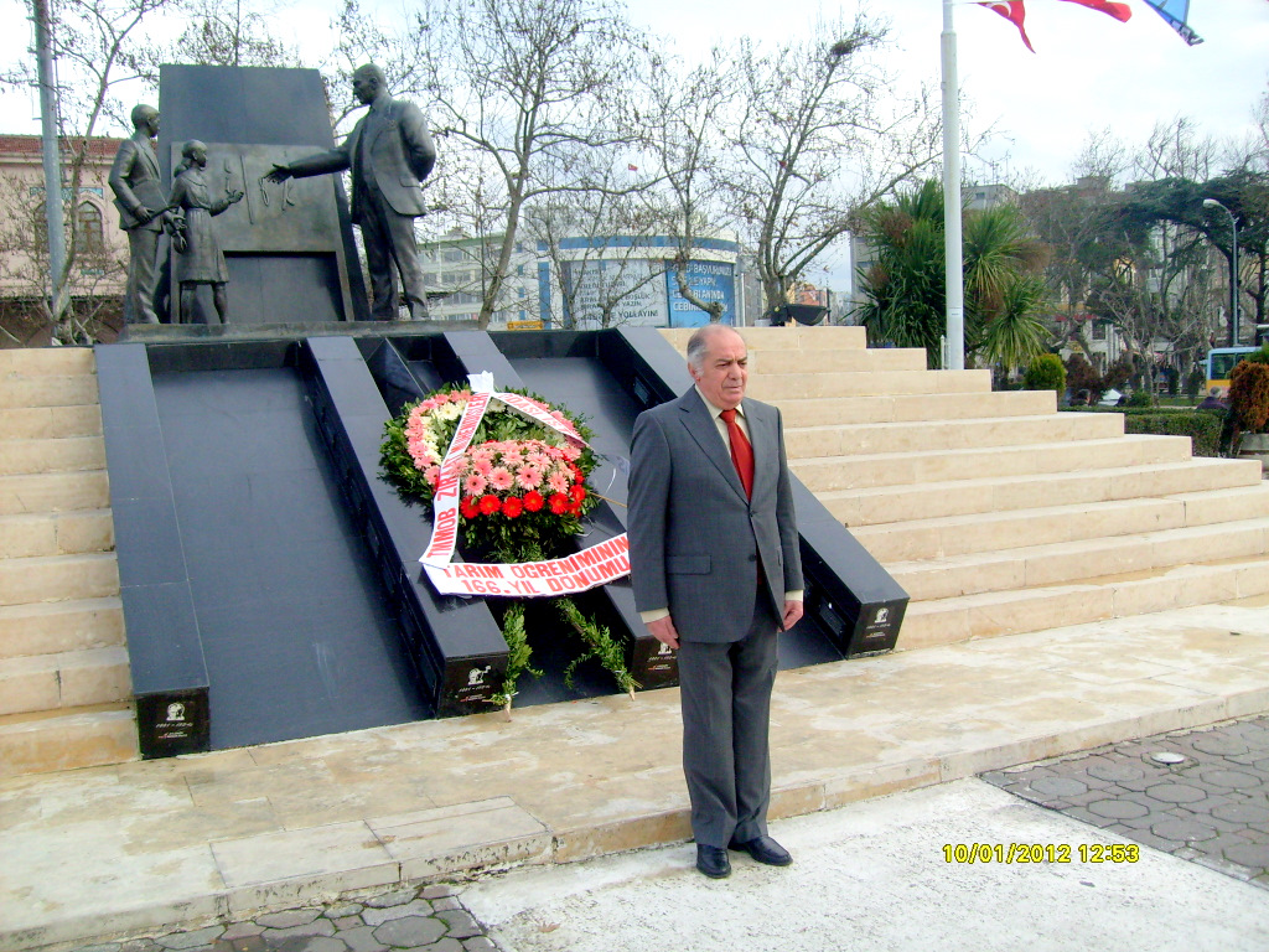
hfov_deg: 52.6
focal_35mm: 35
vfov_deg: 40.7
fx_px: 1283
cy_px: 476
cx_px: 634
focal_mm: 5.8
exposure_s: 1/125
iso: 80
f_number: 7.1
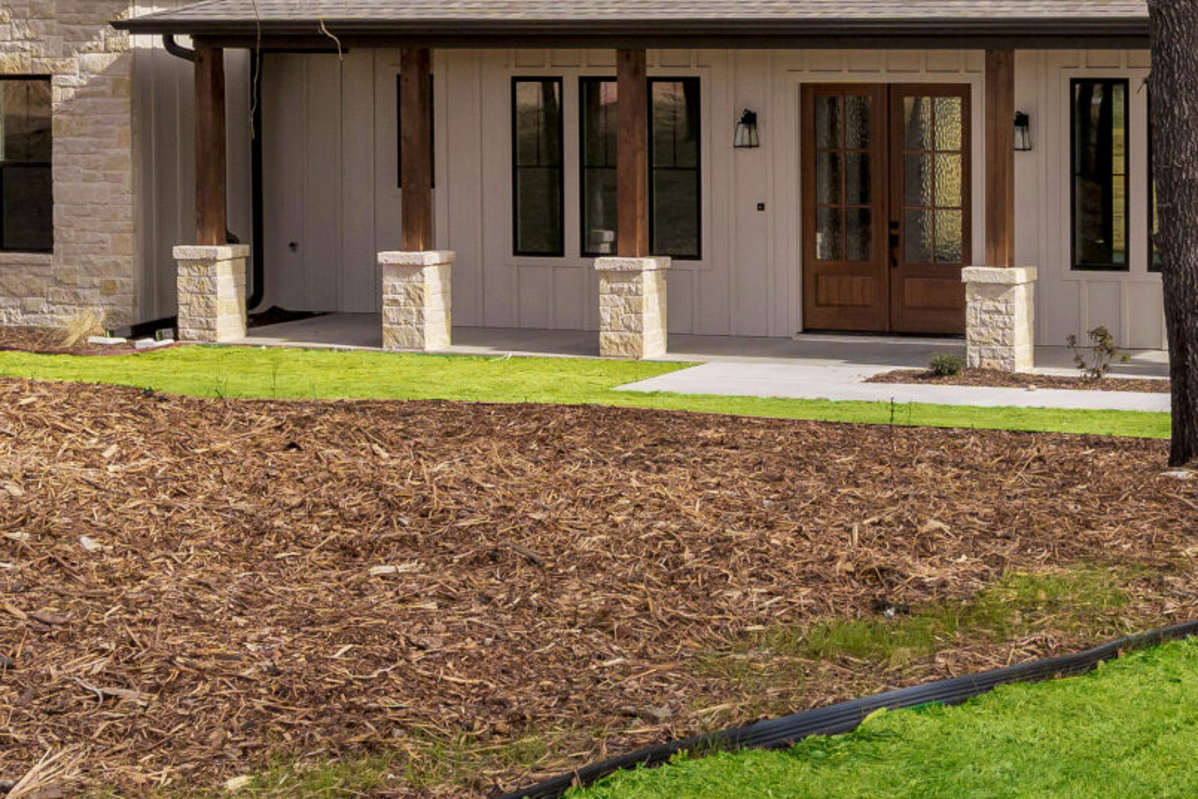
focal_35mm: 89
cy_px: 209
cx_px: 1122
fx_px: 2962
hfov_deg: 22.2
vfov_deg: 15.3
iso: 320
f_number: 8
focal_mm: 28
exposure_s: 1/800
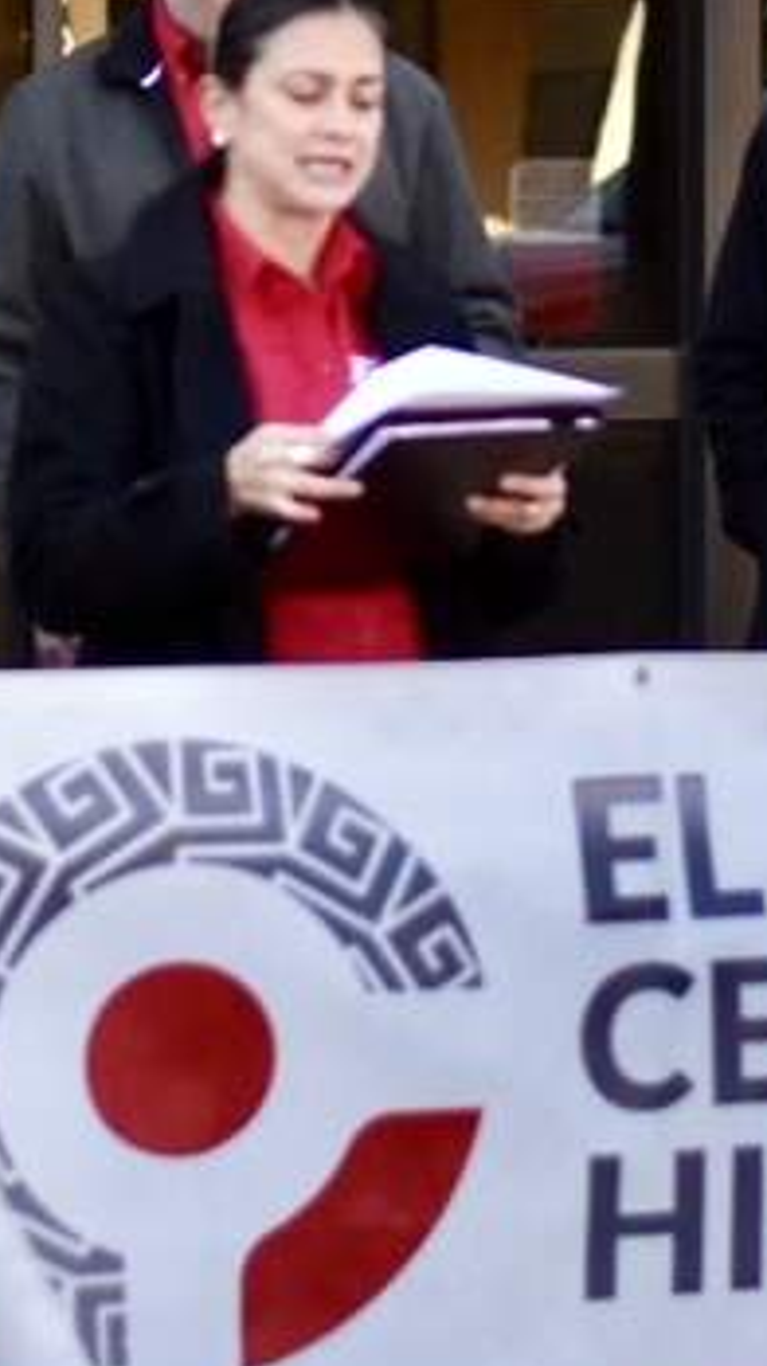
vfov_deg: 8.0
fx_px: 9774
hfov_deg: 4.5
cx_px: 168
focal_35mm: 270
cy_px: 43
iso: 400
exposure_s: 1/3200
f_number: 1.8
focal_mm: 50
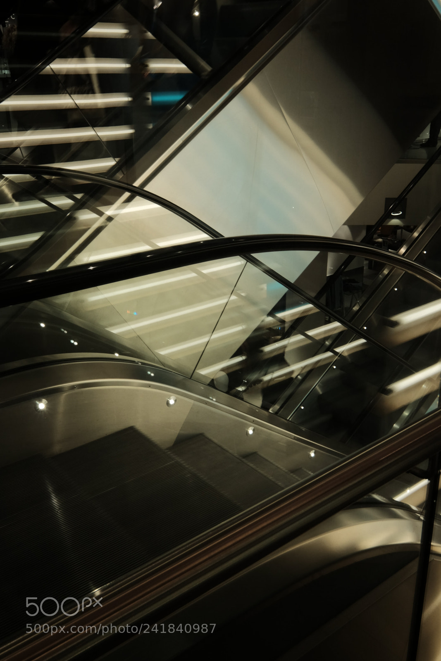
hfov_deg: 36.9
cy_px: 330
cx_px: 220
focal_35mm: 36
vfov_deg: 53.1
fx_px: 661
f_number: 16
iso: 800
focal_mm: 24
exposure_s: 1/20
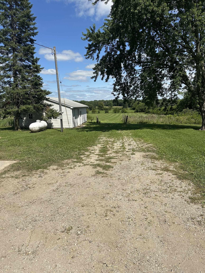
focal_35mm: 24
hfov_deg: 56.8
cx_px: 102
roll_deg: +0.0
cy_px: 136
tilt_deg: -7.5
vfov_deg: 71.6
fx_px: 190
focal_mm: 6.86
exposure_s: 1/6211
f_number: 1.78
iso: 80
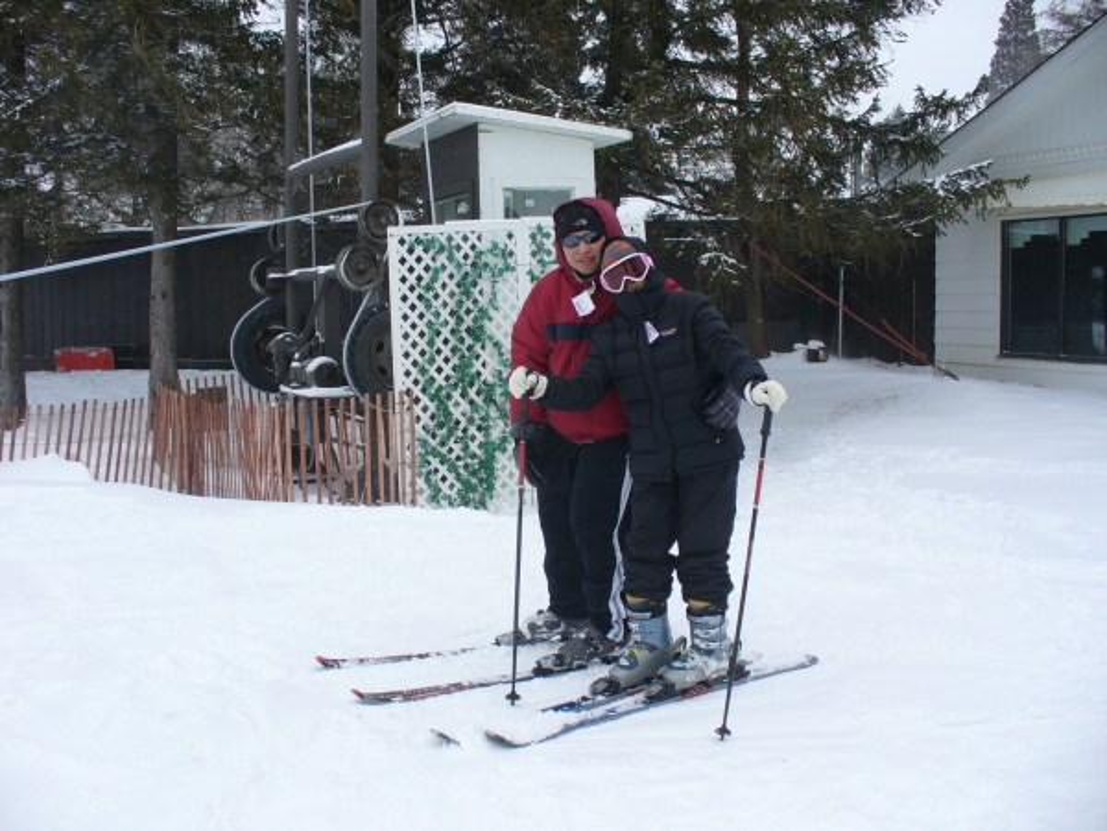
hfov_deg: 50.1
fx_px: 1183
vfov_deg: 38.7
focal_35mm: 37
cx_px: 554
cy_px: 416
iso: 80
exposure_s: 1/250
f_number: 5.6
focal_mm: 6.1
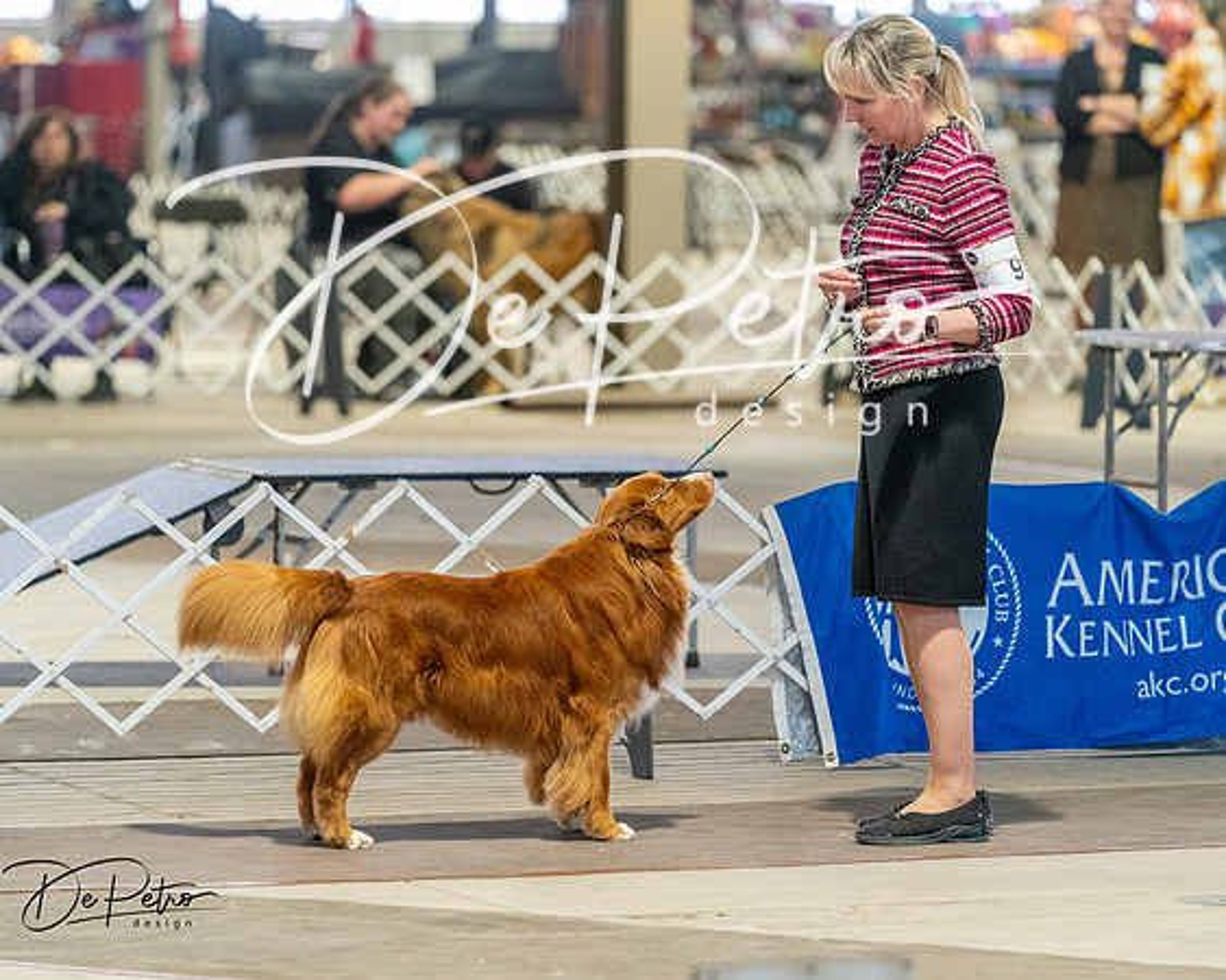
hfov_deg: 8.7
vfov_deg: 7.0
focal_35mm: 222
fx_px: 8047
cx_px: 613
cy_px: 490
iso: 6400
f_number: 3.5
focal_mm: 197
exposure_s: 1/250
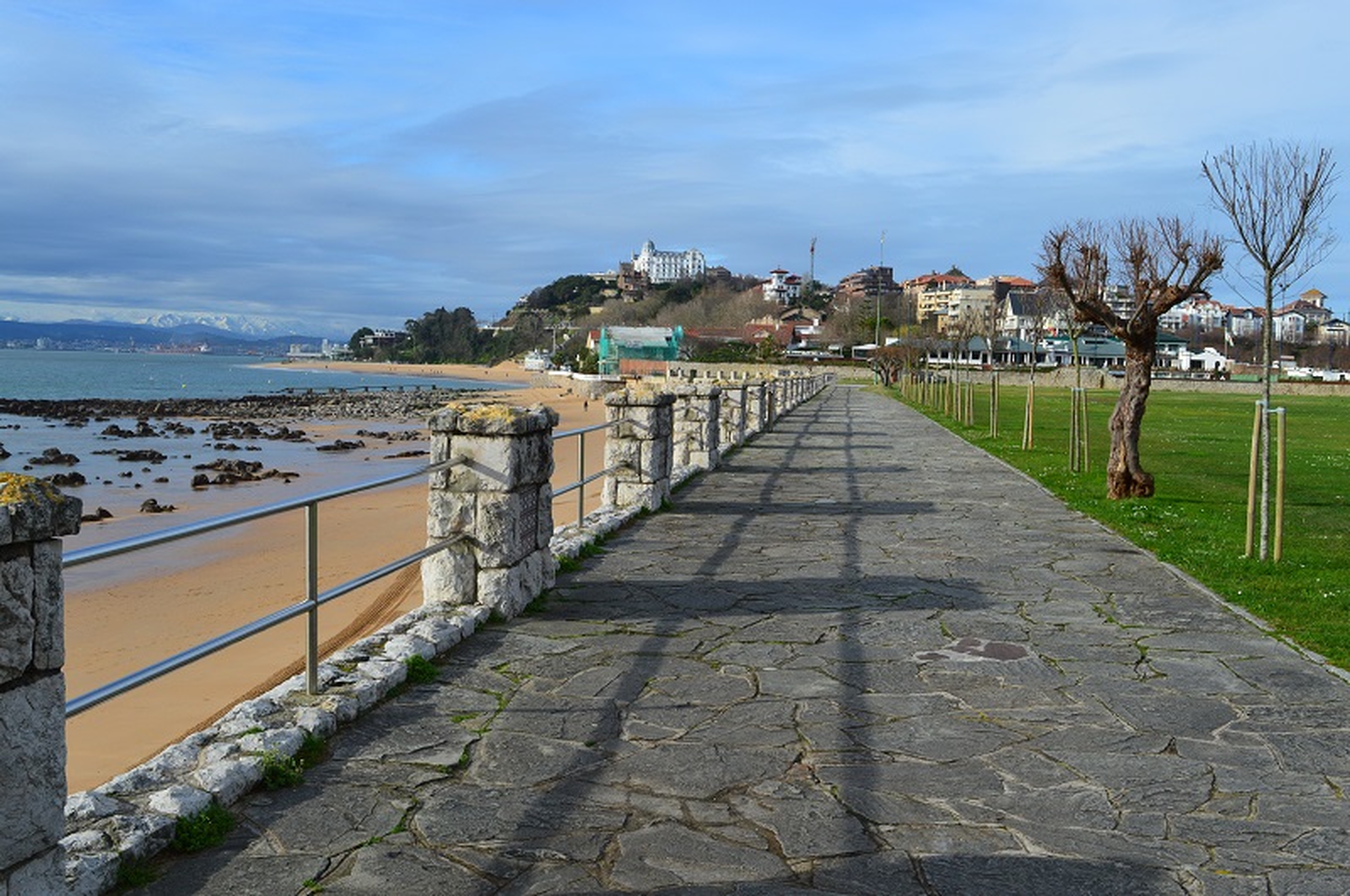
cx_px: 675
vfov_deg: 36.8
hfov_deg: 53.2
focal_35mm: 36
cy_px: 448
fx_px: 1348
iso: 360
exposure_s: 1/500
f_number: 11
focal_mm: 24
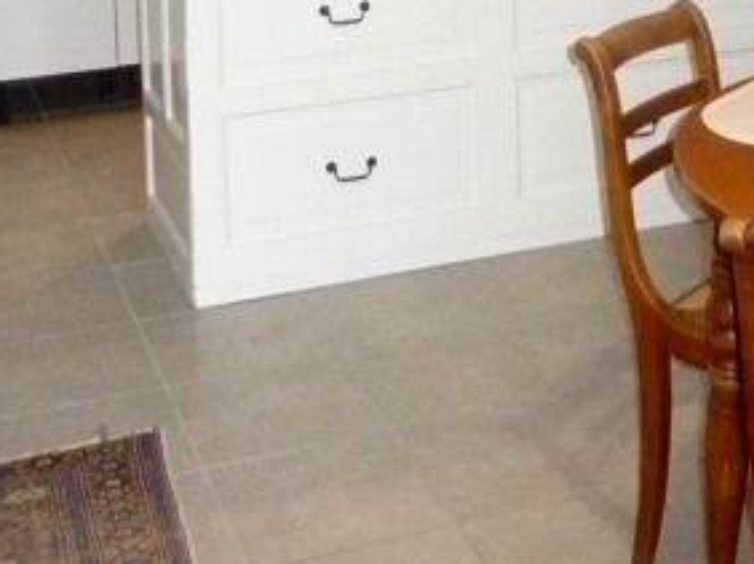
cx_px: 500
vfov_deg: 18.8
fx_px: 1545
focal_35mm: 71
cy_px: -225
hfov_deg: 27.3
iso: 640
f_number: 3.3
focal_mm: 4.1
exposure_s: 1/30
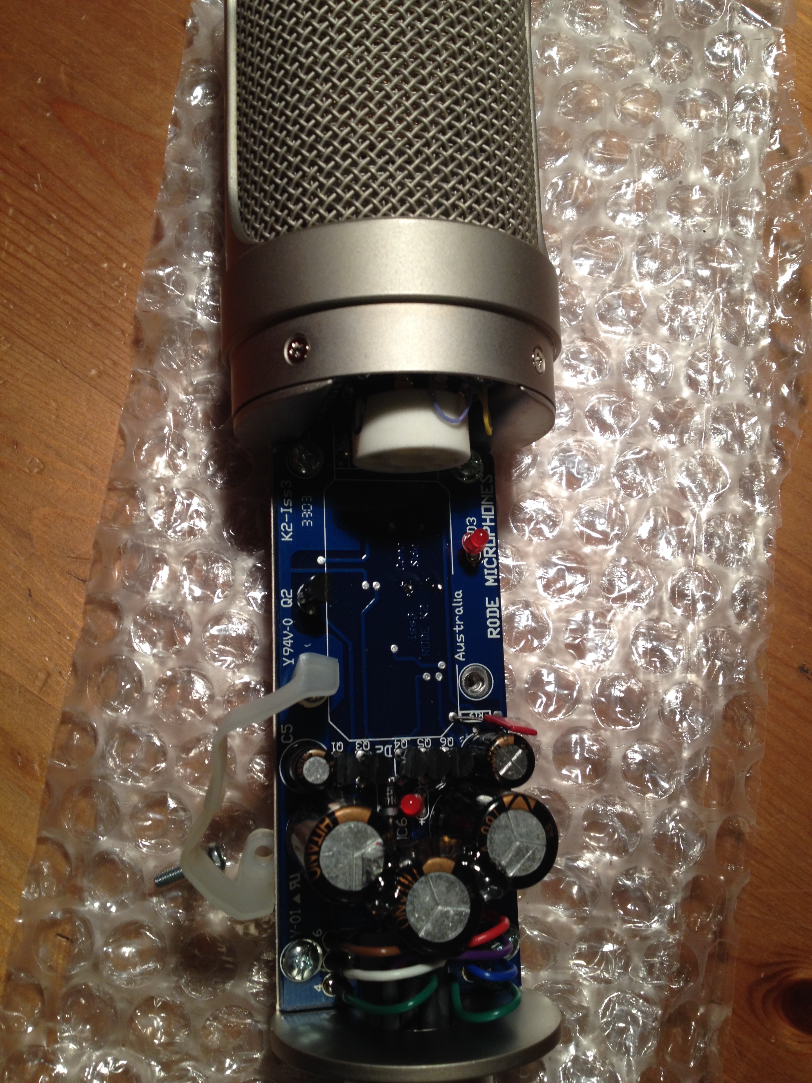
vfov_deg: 52.6
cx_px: 406
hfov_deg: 40.7
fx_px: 1095
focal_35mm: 35
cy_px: 542
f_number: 2.4
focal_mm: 4.28
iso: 50
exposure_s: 1/25
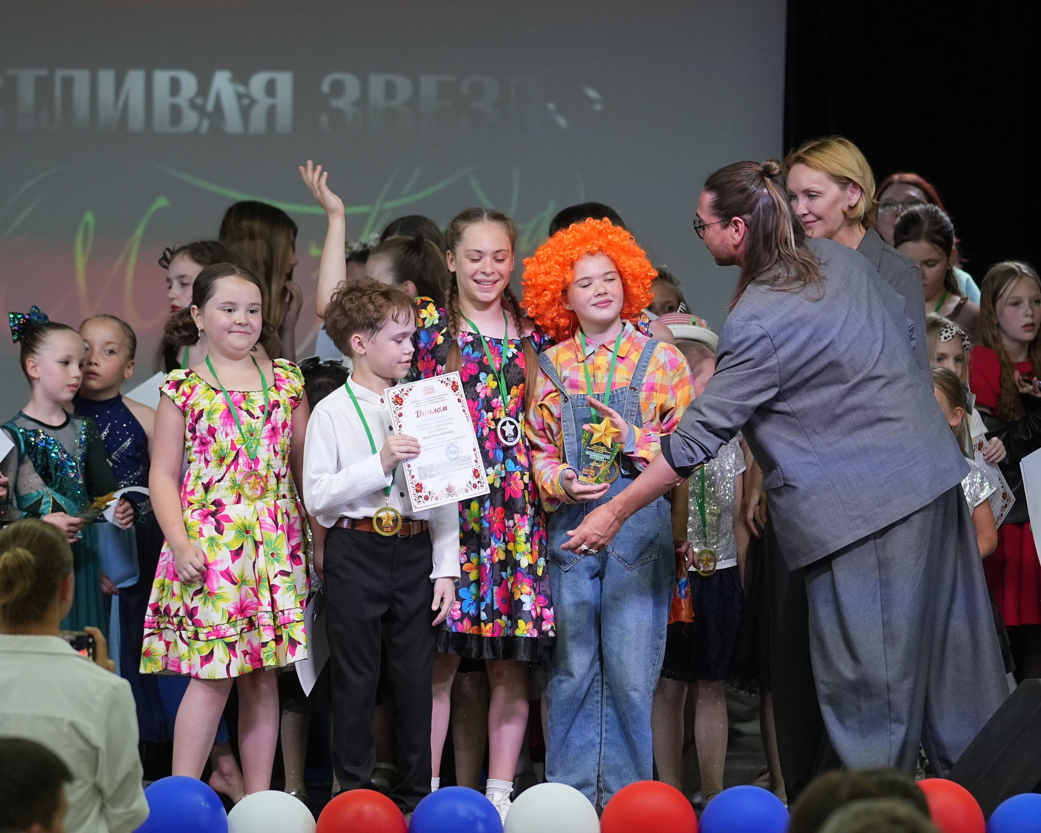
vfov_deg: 7.3
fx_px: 6502
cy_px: 416
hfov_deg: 9.2
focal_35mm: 211
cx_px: 511
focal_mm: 125
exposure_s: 1/400
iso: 1250
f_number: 2.8
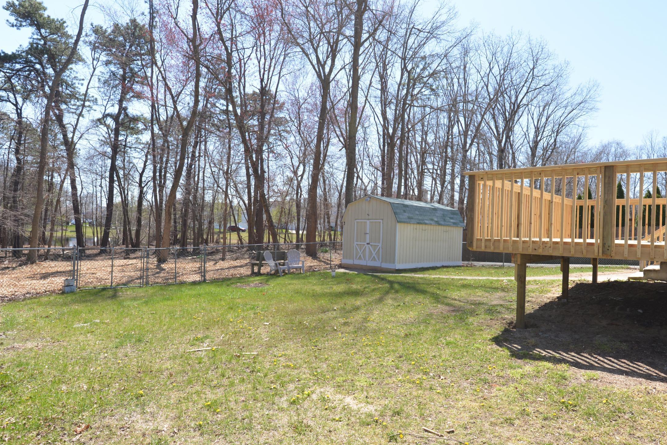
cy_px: 239
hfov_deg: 78.3
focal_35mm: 22
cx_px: 373
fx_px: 408
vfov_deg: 57.2
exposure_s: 1/200
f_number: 7.1
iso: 100
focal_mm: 16
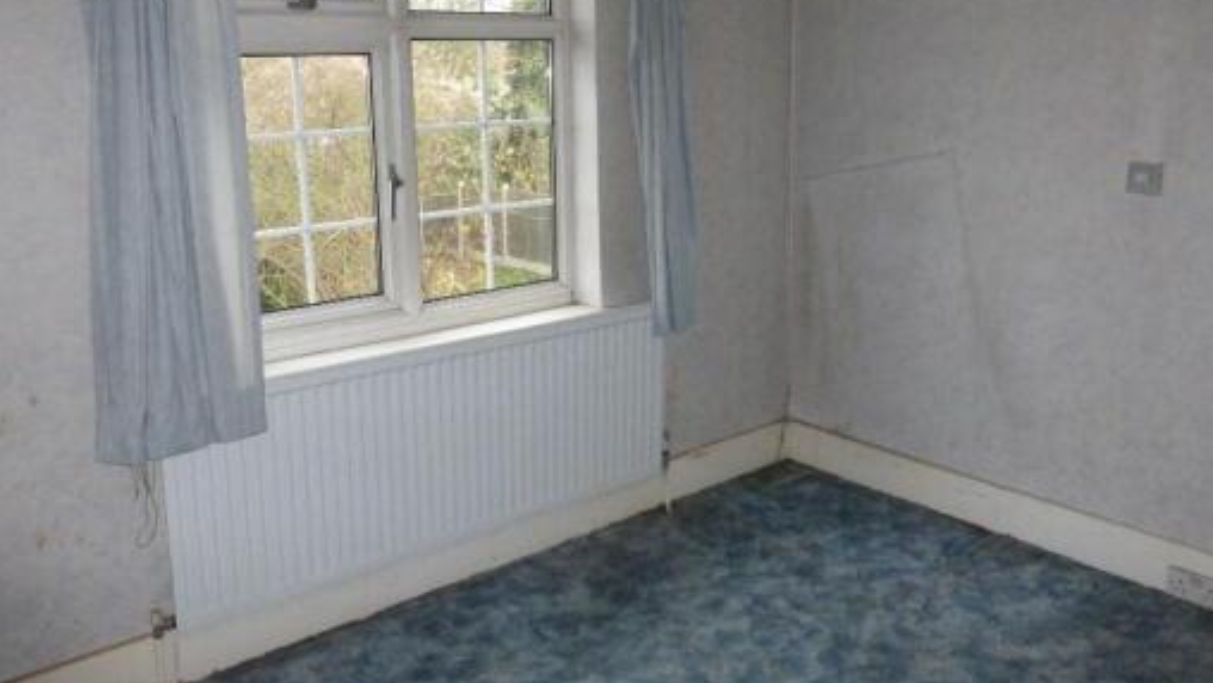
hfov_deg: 64.3
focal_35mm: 30
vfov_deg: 38.8
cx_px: 579
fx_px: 965
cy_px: 276
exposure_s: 1/60
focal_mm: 4.3
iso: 640
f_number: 3.3
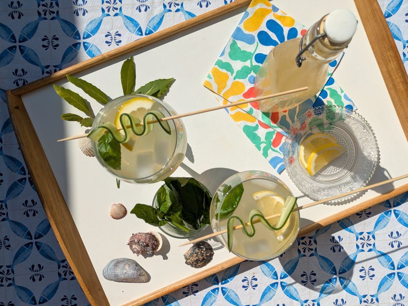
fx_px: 295
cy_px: 153
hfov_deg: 69.4
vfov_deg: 54.9
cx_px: 204
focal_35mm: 25
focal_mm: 5.43
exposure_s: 1/5076
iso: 58
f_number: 1.89
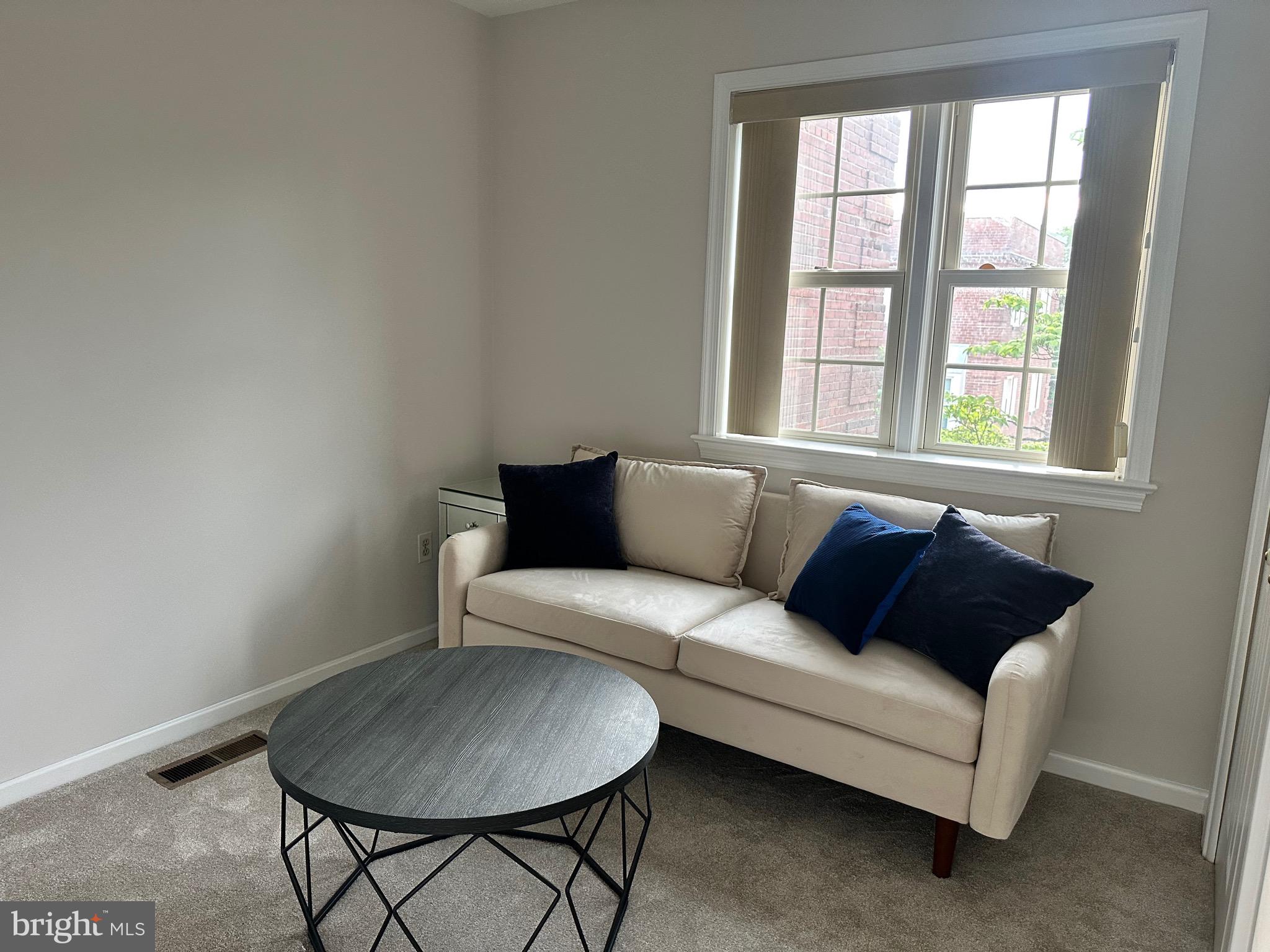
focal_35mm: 24
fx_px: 881
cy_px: 476
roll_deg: -2.6
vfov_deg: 56.8
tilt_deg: -9.7
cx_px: 635
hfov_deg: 71.6
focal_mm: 6.86
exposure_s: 1/60
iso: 320
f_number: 1.78
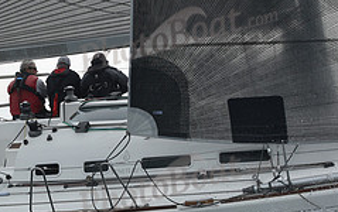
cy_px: 129
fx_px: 1595
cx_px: 7
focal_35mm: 173
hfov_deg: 12.0
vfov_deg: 7.6
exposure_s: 1/800
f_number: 7.1
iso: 250
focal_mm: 70
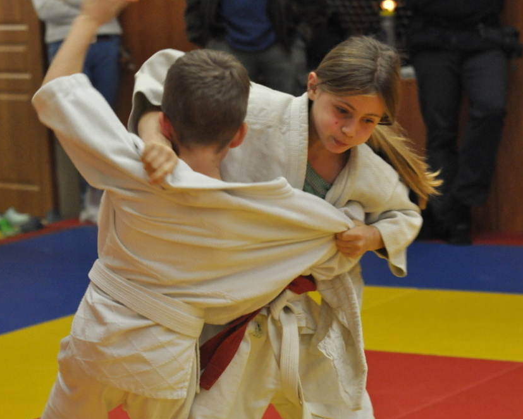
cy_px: 210
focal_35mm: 119
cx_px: 260
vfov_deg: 13.0
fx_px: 1842
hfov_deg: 16.2
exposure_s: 1/250
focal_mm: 70
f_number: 4
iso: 1600
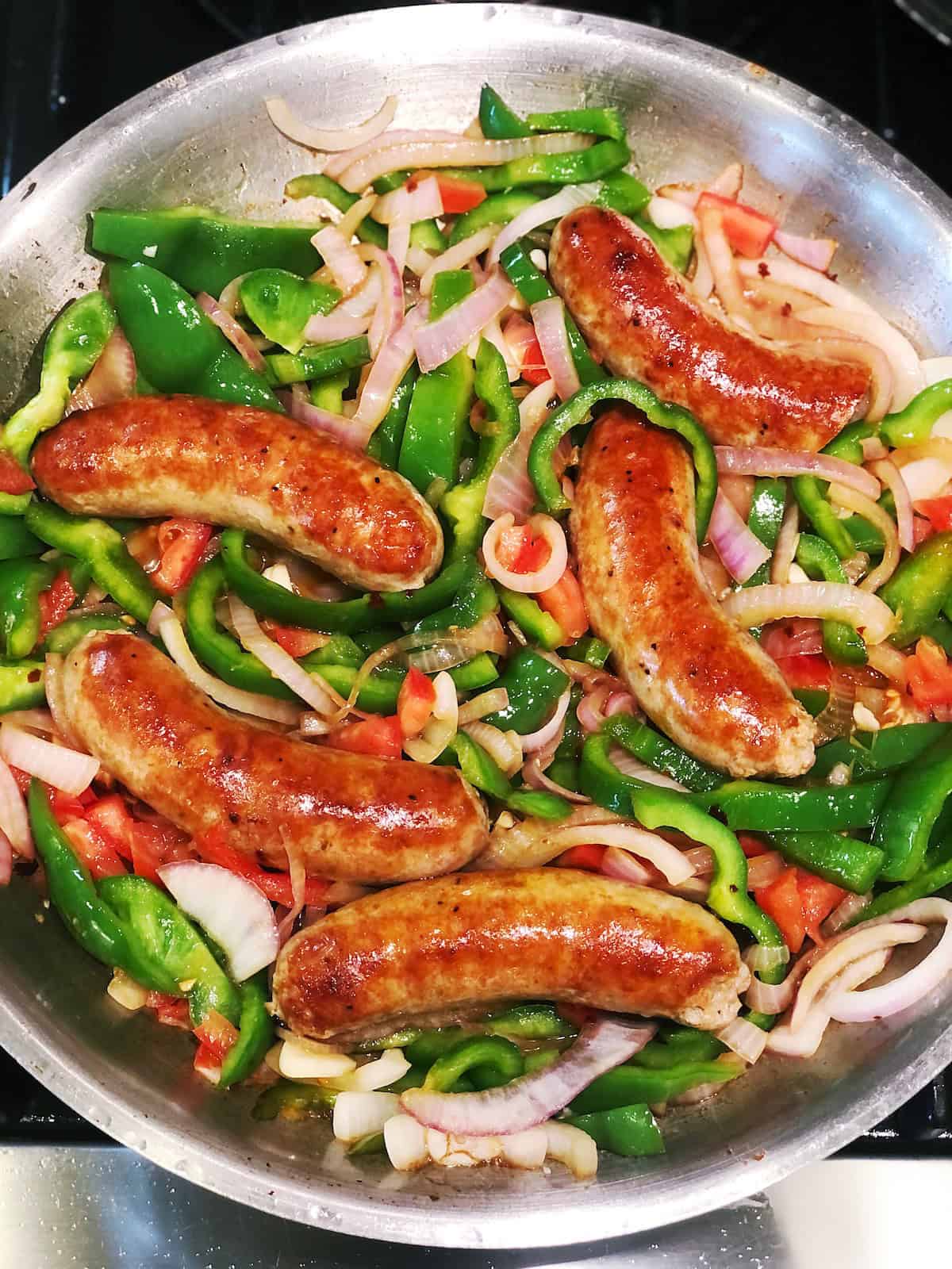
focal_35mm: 57
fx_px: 2090
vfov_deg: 33.8
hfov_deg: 25.7
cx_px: 476
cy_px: 634
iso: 100
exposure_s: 1/30
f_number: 2.8
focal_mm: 6.6
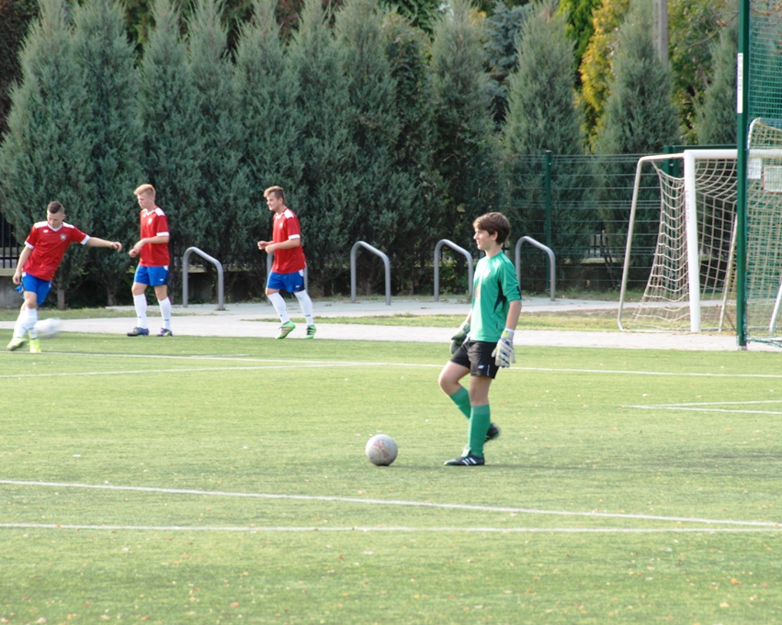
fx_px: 7847
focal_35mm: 339
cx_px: 395
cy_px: 313
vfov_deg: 4.6
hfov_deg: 5.7
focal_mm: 200
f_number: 5.6
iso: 400
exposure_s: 1/80
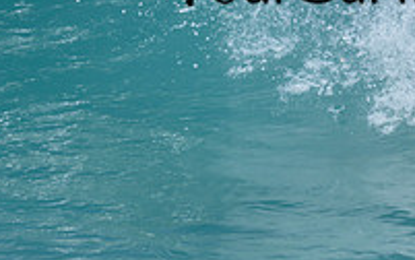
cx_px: 238
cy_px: 25
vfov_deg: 0.4
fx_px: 33359
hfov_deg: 0.7
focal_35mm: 2947
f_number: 6.3
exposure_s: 1/2500
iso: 280
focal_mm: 800
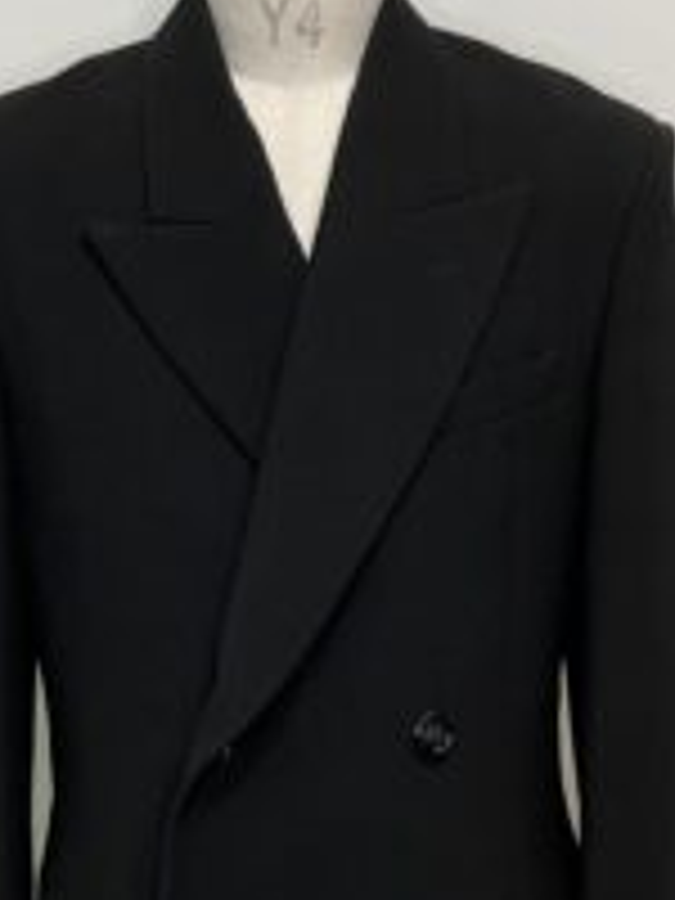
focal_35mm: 56
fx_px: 1456
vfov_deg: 34.2
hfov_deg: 26.1
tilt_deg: -13.4
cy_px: 567
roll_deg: +0.2
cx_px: 274
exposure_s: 1/50
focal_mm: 3.99
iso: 160
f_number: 1.8
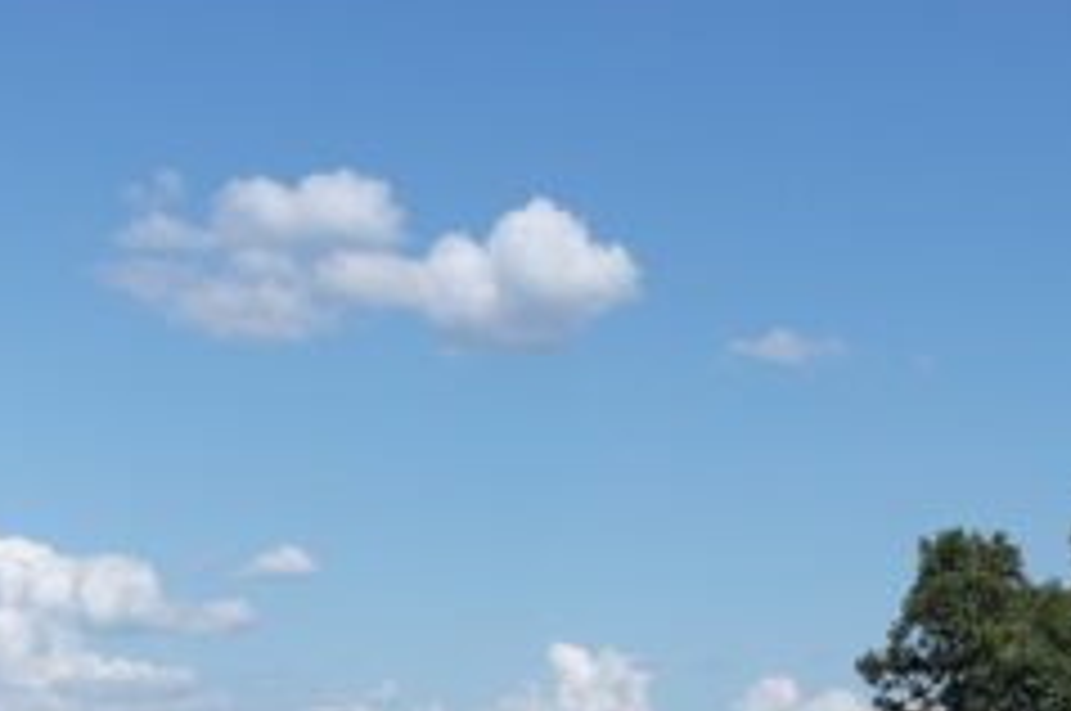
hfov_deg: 20.6
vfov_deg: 13.3
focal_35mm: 97
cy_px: 1076
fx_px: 2882
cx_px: 958
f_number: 8
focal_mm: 20
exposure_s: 1/400
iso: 100
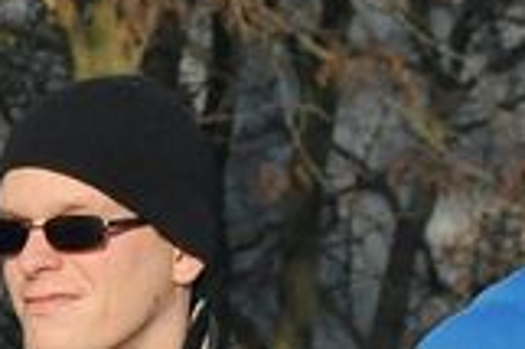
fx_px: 12086
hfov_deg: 2.5
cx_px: -62
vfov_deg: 1.6
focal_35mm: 830
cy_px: 768
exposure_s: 1/2500
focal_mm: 105
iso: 2000
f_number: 13
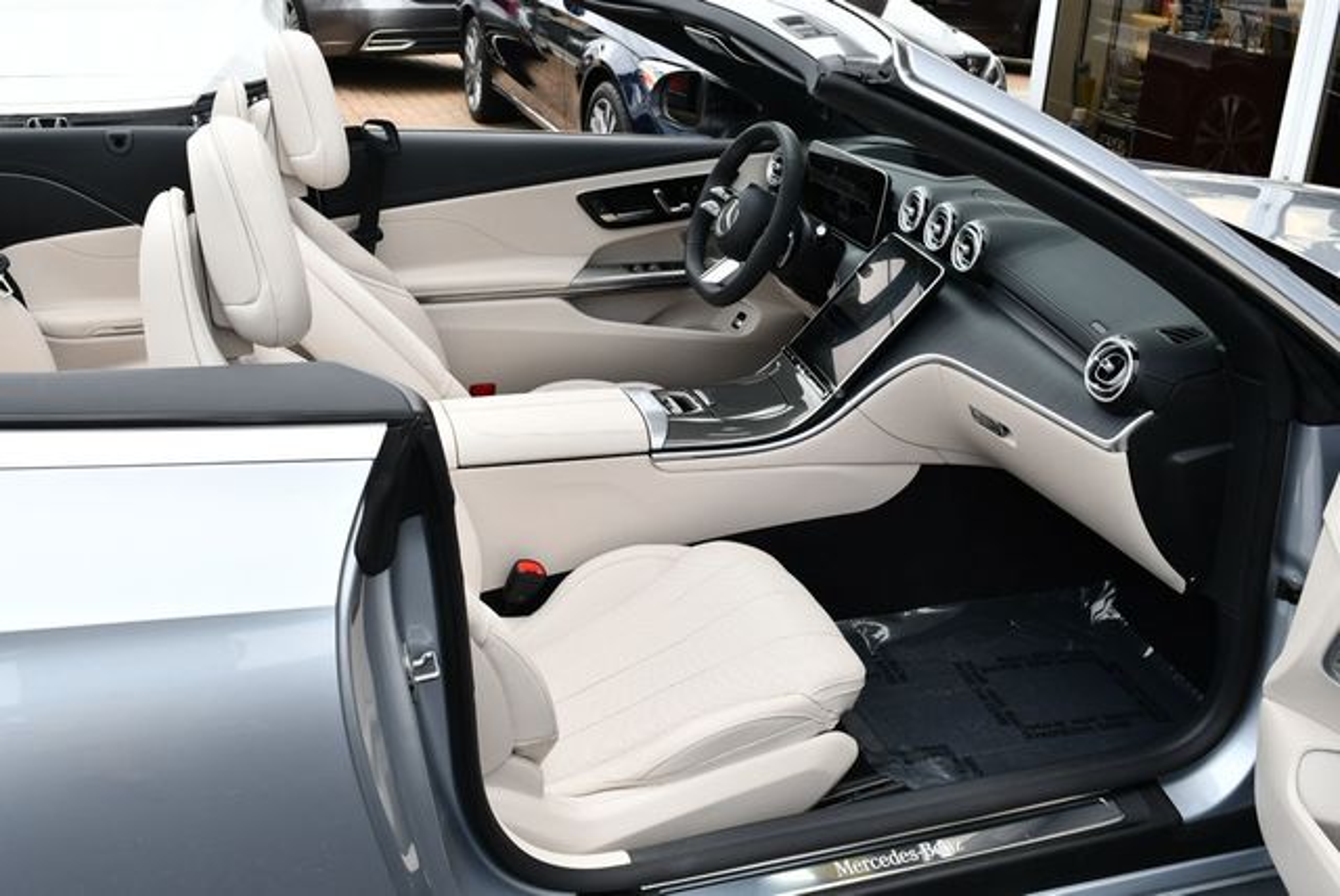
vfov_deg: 36.9
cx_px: 670
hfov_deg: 53.1
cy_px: 448
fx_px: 1341
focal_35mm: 36
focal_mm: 18
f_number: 5.6
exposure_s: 1/250
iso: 200
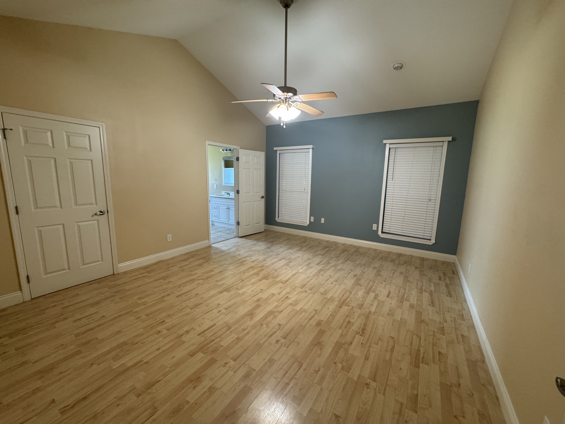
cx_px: 282
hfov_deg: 102.1
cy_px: 212
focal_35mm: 14
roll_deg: -1.2
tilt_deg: -8.7
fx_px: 229
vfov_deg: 85.7
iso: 400
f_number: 2.2
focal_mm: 2.22
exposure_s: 1/60
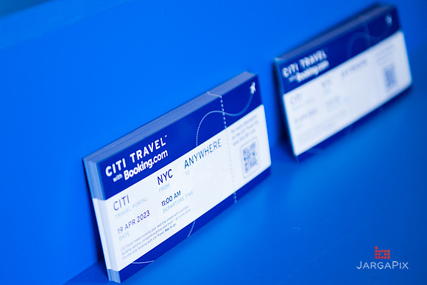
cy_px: 159
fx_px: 983
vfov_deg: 16.4
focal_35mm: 83
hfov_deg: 24.5
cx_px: 174
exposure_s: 1/320
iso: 1000
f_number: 3.2
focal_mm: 70
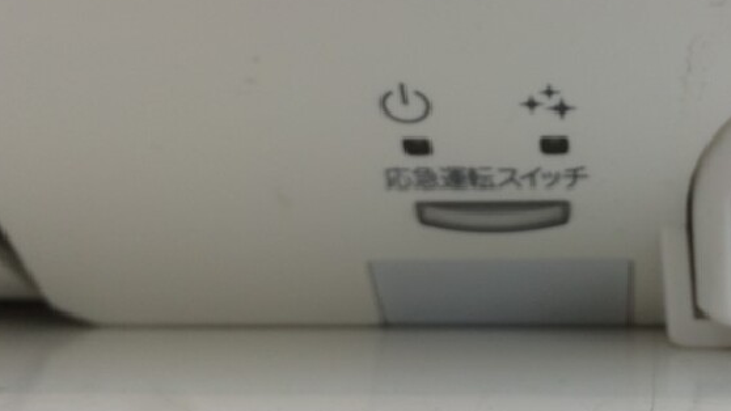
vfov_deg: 23.2
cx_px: 532
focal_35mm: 51
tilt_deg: +0.1
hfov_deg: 39.7
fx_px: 989
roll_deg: +0.2
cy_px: 87
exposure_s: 1/60
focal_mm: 4.15
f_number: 2.2
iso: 40
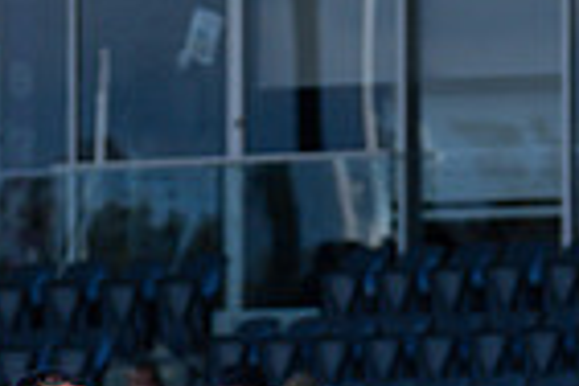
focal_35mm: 1063
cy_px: 771
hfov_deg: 1.9
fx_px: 17095
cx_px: -32
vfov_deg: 1.3
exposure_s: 1/1250
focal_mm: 220
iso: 800
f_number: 9
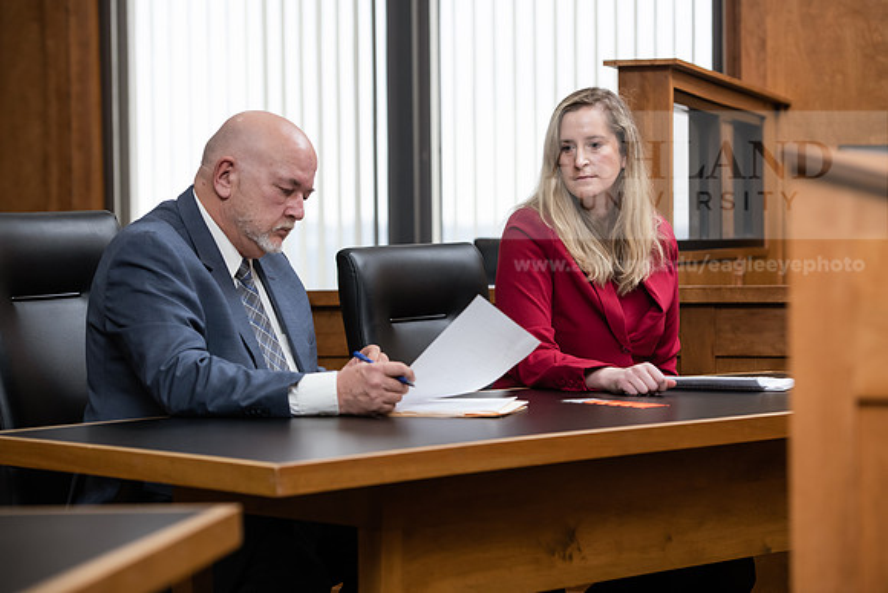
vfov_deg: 13.7
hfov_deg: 20.4
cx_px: 444
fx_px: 2467
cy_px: 296
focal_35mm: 100
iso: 1000
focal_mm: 100
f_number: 4
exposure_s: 1/200
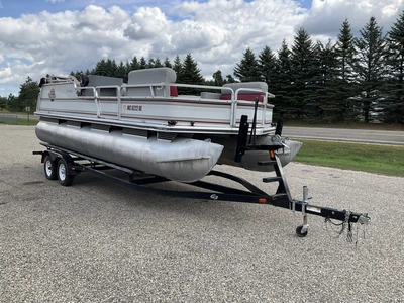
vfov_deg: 48.2
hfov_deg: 61.7
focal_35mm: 29
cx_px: 202
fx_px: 338
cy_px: 152
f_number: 1.8
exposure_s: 1/978
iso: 25
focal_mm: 3
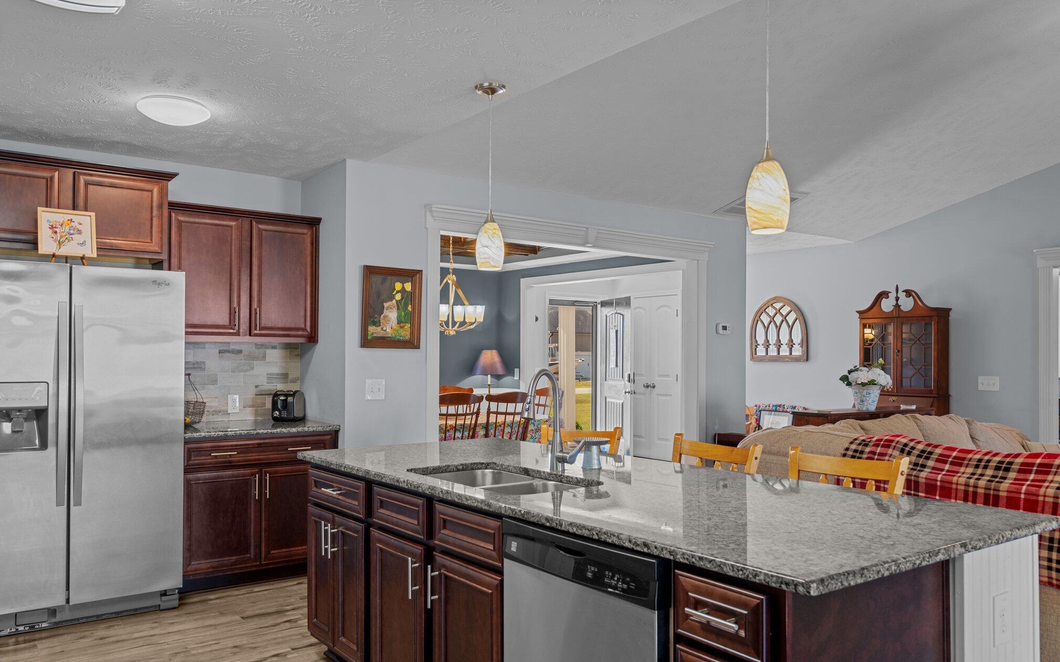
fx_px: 809
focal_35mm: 28
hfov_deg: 66.5
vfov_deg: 44.5
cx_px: 530
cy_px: 347
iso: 400
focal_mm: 27
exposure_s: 1/2
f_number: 8
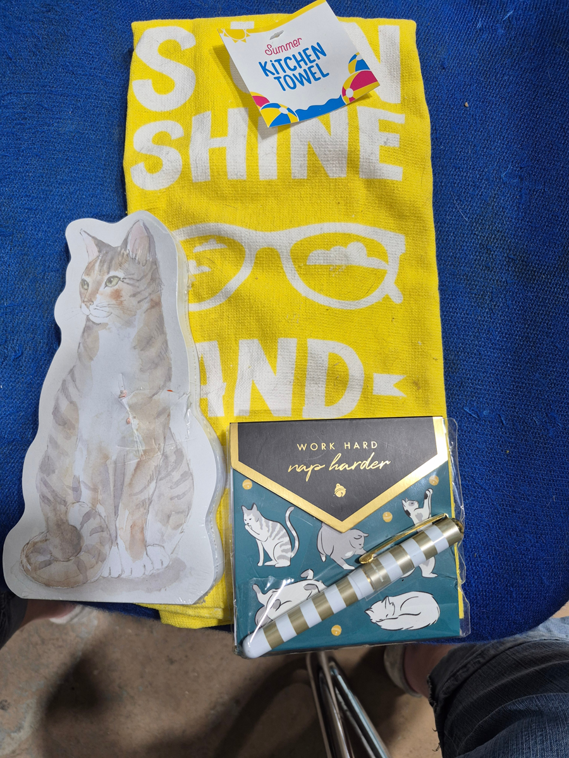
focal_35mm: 23
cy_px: 379
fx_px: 504
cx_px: 284
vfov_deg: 73.9
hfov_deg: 58.9
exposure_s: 1/120
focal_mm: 5.4
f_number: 1.8
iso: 80
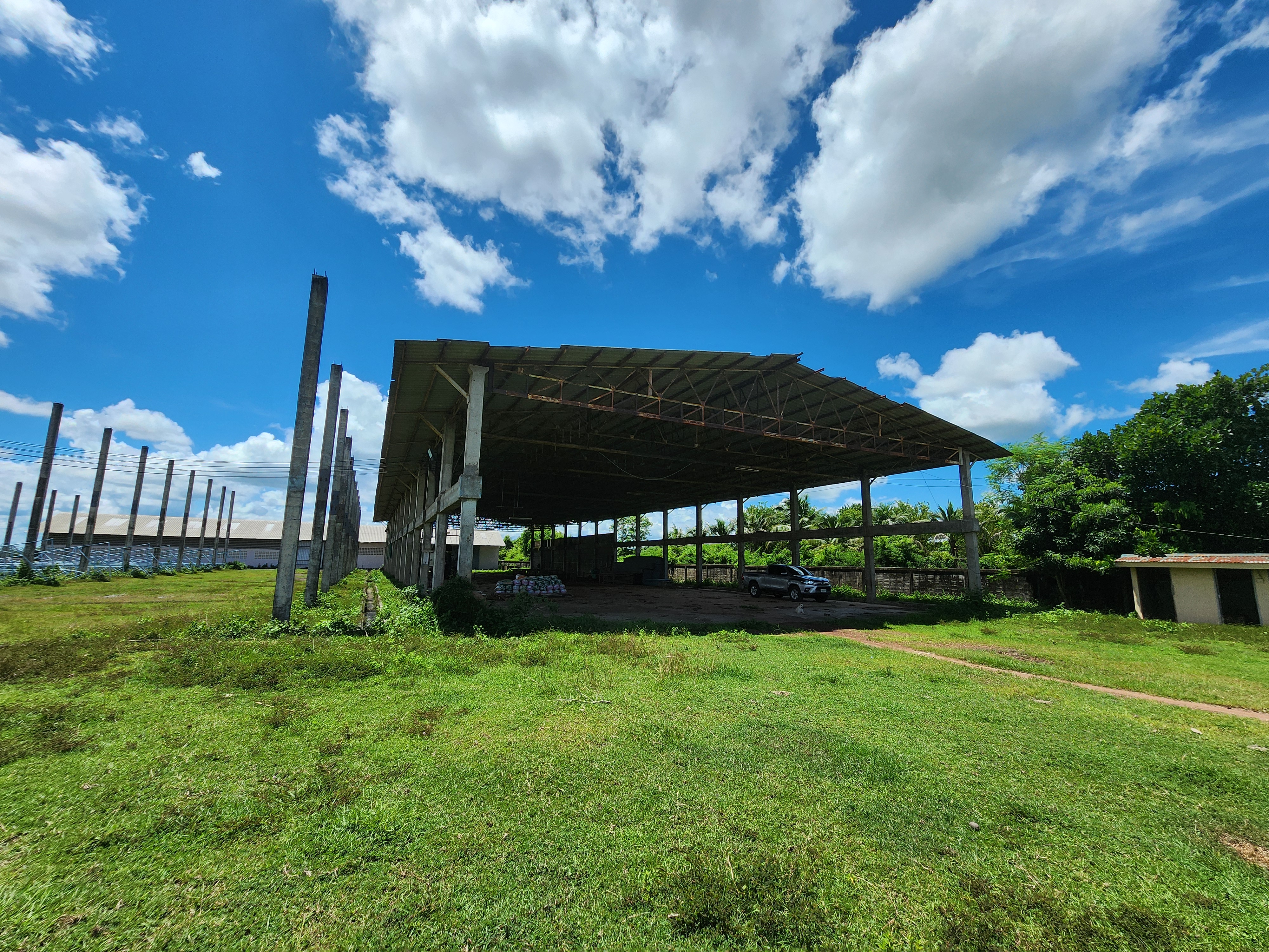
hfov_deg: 106.2
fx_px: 477
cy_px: 476
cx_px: 634
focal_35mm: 13
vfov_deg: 89.9
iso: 50
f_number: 2.2
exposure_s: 1/2890
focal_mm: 2.2
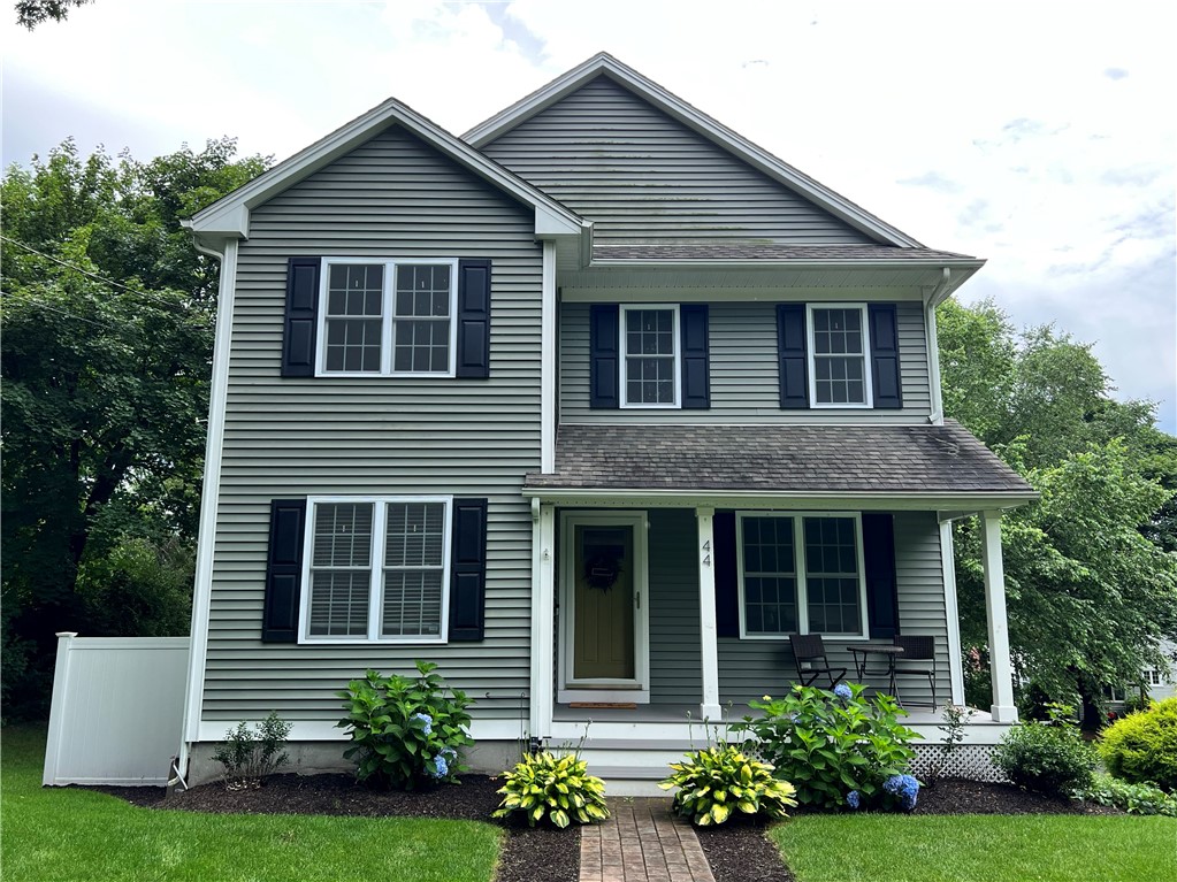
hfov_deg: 67.3
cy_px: 441
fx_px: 884
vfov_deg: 53.1
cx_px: 588
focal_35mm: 26
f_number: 1.5
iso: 50
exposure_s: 1/1209
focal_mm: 5.7
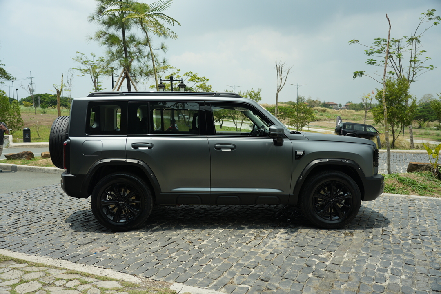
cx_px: 220
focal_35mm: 30
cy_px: 147
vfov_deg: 43.6
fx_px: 367
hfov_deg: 61.9
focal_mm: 30
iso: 100
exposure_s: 1/500
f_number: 4
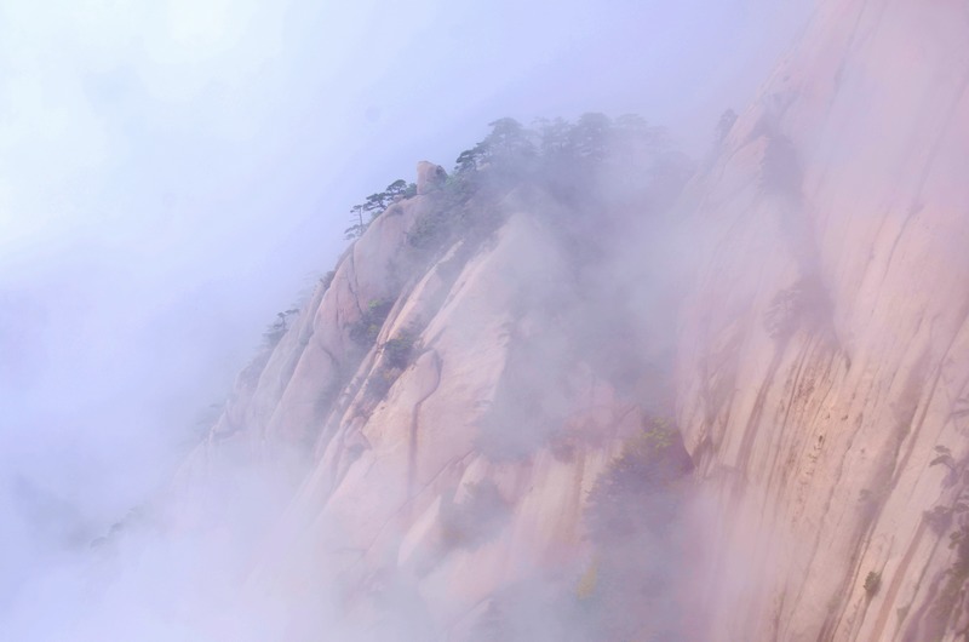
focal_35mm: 82
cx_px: 484
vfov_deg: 16.5
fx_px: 2216
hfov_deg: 24.7
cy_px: 321
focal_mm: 55
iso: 100
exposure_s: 1/400
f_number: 8
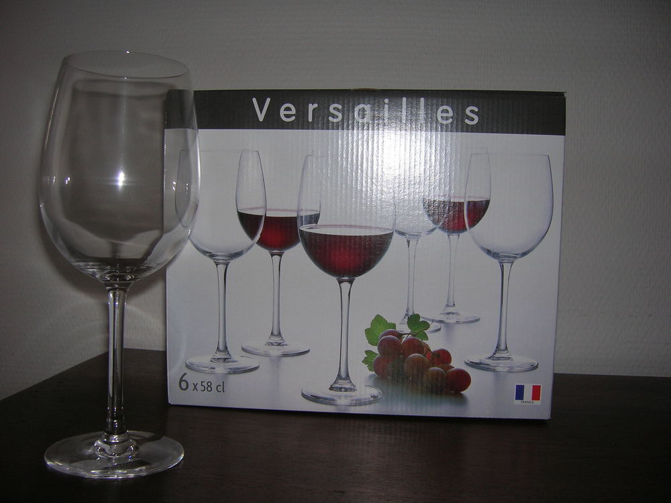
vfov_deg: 41.8
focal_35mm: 34
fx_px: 659
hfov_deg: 54.0
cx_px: 336
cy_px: 252
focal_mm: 5.7
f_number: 2.9
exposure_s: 1/60.1
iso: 50
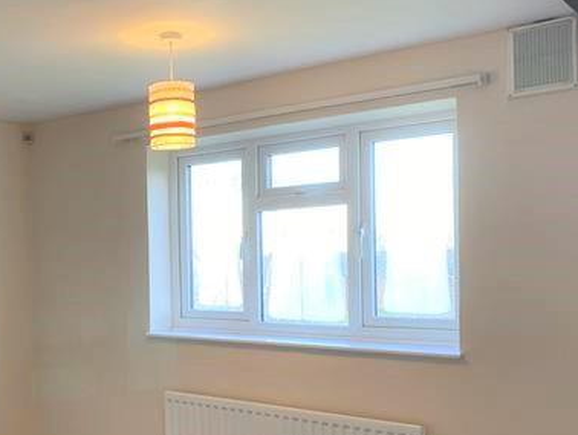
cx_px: 179
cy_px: 286
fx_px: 735
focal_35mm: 44
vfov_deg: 32.7
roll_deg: +1.6
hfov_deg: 42.2
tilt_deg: -2.3
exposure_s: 1/100
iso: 125
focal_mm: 4.25
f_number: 1.8
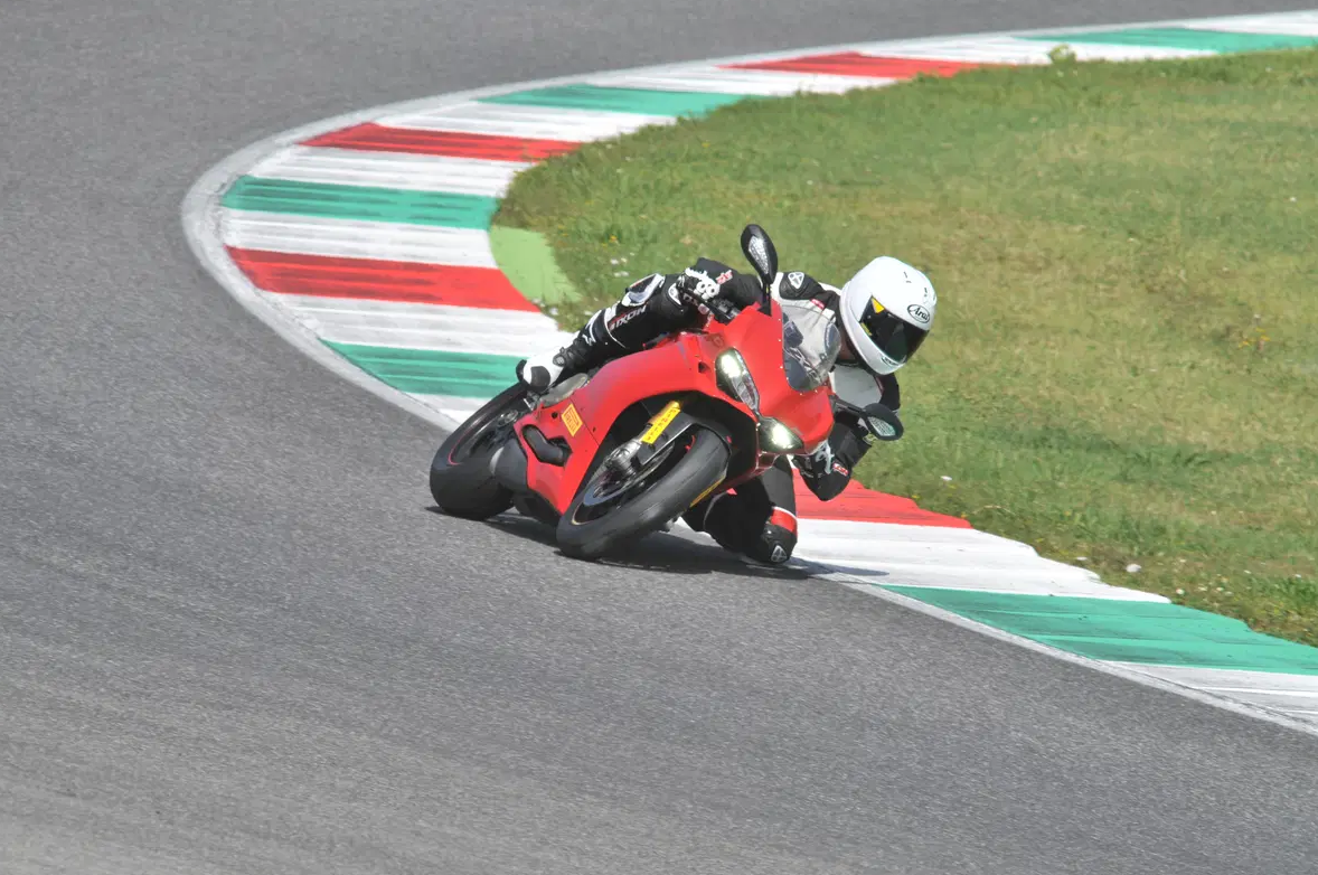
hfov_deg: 3.2
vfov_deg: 2.1
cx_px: 657
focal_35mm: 642
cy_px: 438
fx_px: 23472
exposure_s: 1/640
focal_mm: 420
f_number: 10
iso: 200
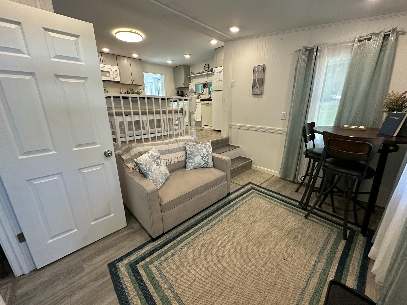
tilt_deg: -15.6
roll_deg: +0.9
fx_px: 165
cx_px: 204
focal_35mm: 14
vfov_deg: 85.7
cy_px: 152
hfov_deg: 102.1
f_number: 2.2
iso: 320
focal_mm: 2.22
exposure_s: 1/120
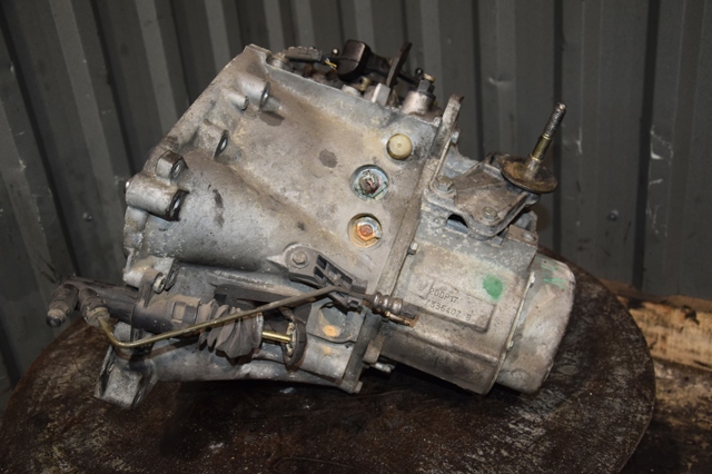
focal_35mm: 38
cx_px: 356
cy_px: 237
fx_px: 741
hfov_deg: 51.3
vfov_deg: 35.5
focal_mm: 25
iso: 800
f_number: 5
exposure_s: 1/60
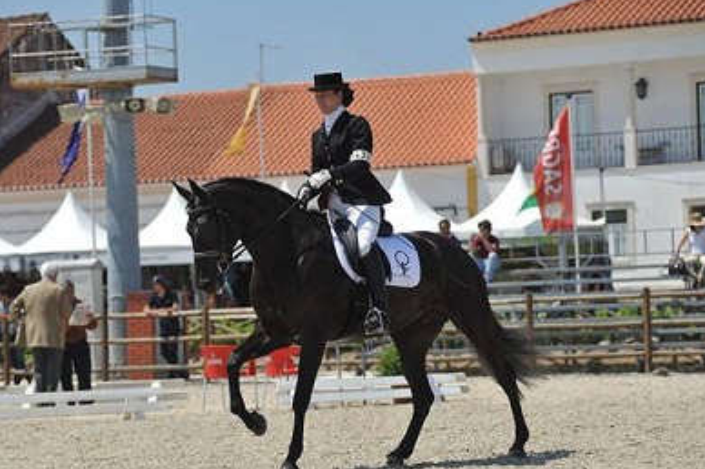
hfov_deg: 14.2
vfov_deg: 9.4
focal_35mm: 145
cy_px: 263
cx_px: 320
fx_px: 2837
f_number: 4.5
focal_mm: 125
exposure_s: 1/2000
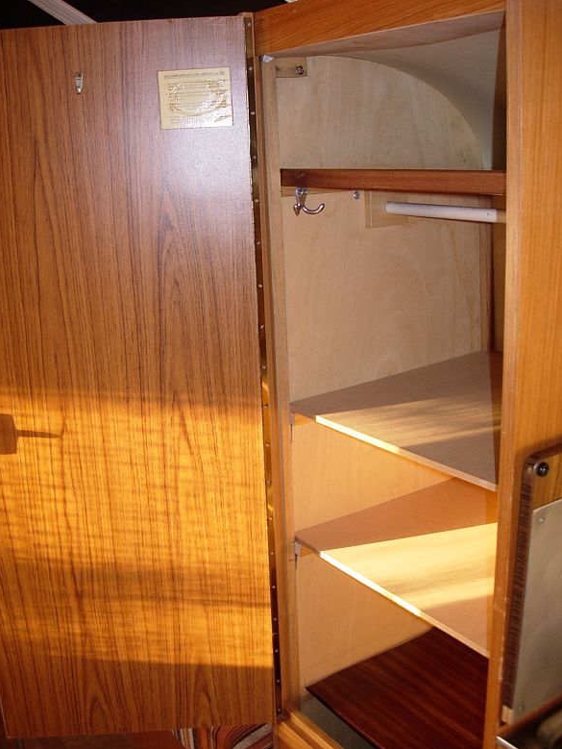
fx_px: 844
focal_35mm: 39
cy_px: 370
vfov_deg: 47.8
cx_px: 276
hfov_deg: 36.8
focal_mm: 7.8
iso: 79
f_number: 2.8
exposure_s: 1/32
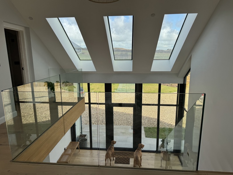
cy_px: 88
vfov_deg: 56.8
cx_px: 116
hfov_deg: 71.6
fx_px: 162
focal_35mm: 24
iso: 80
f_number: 1.78
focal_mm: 6.76
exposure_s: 1/1094
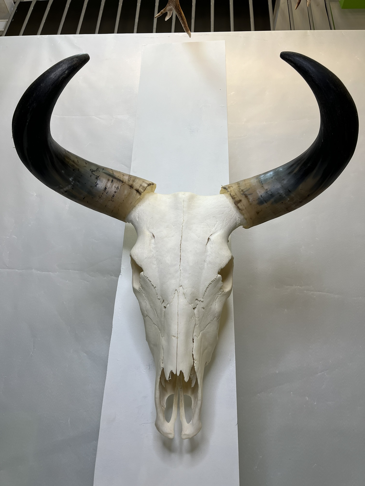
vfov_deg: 67.3
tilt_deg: +28.1
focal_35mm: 26
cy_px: 243
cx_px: 182
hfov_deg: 53.1
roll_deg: -2.4
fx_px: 366
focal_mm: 5.1
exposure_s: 1/180
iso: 40
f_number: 1.6
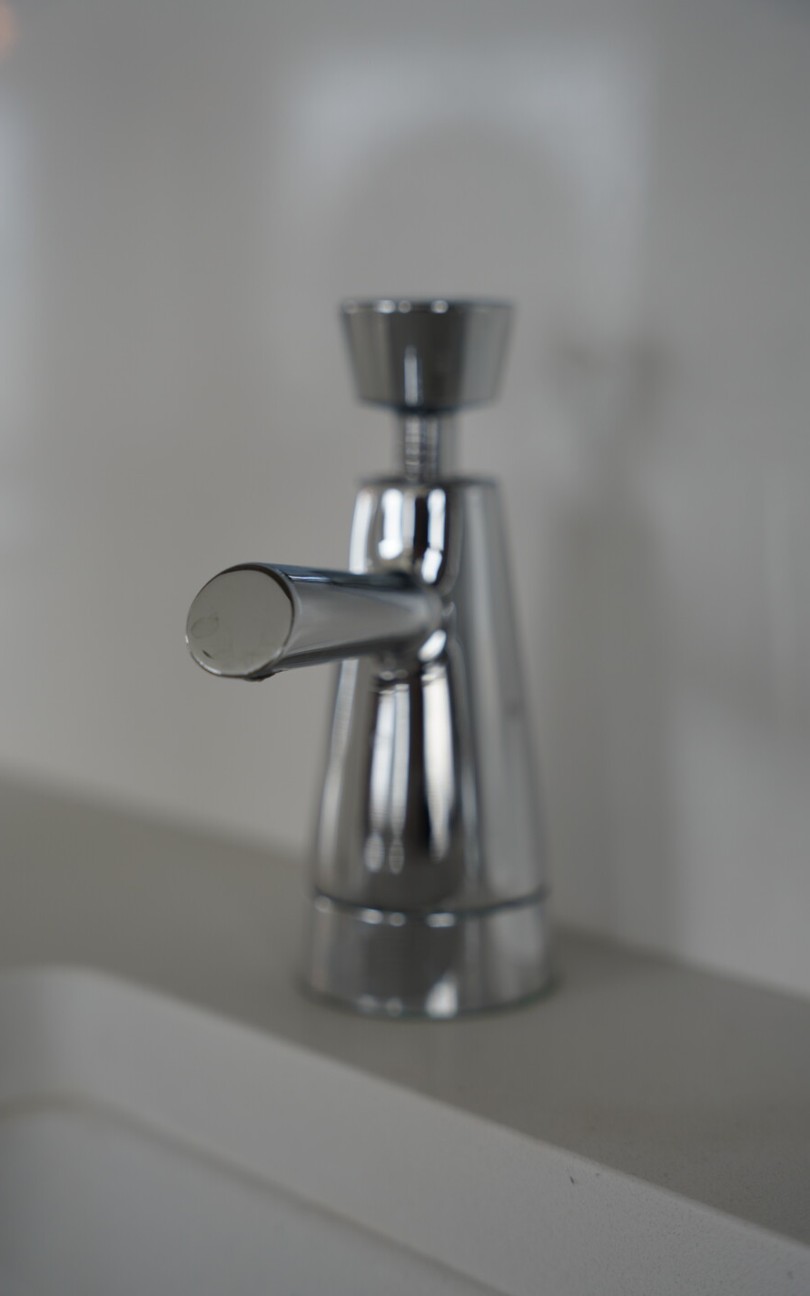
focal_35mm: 59
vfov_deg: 34.7
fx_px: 2074
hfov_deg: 22.1
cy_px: 649
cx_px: 415
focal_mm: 56.7
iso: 160
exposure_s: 1/60
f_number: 4
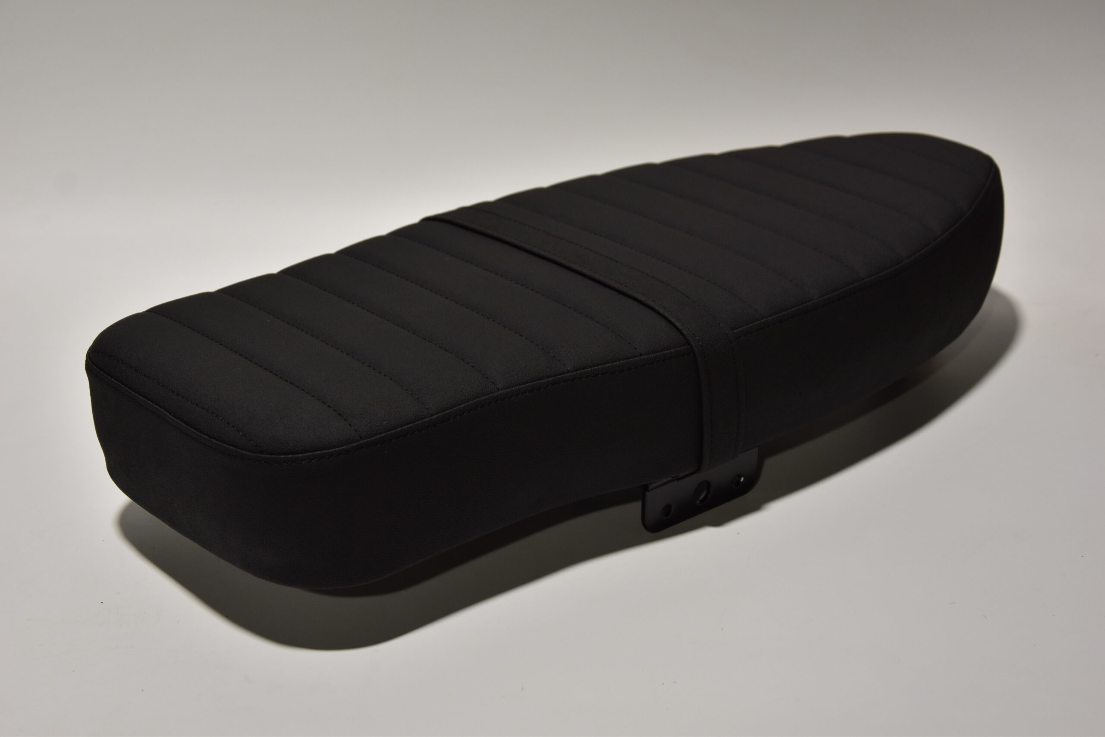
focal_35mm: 68
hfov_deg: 29.9
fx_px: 2072
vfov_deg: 20.2
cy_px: 368
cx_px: 552
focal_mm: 45
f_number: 5.6
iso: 400
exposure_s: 1/125
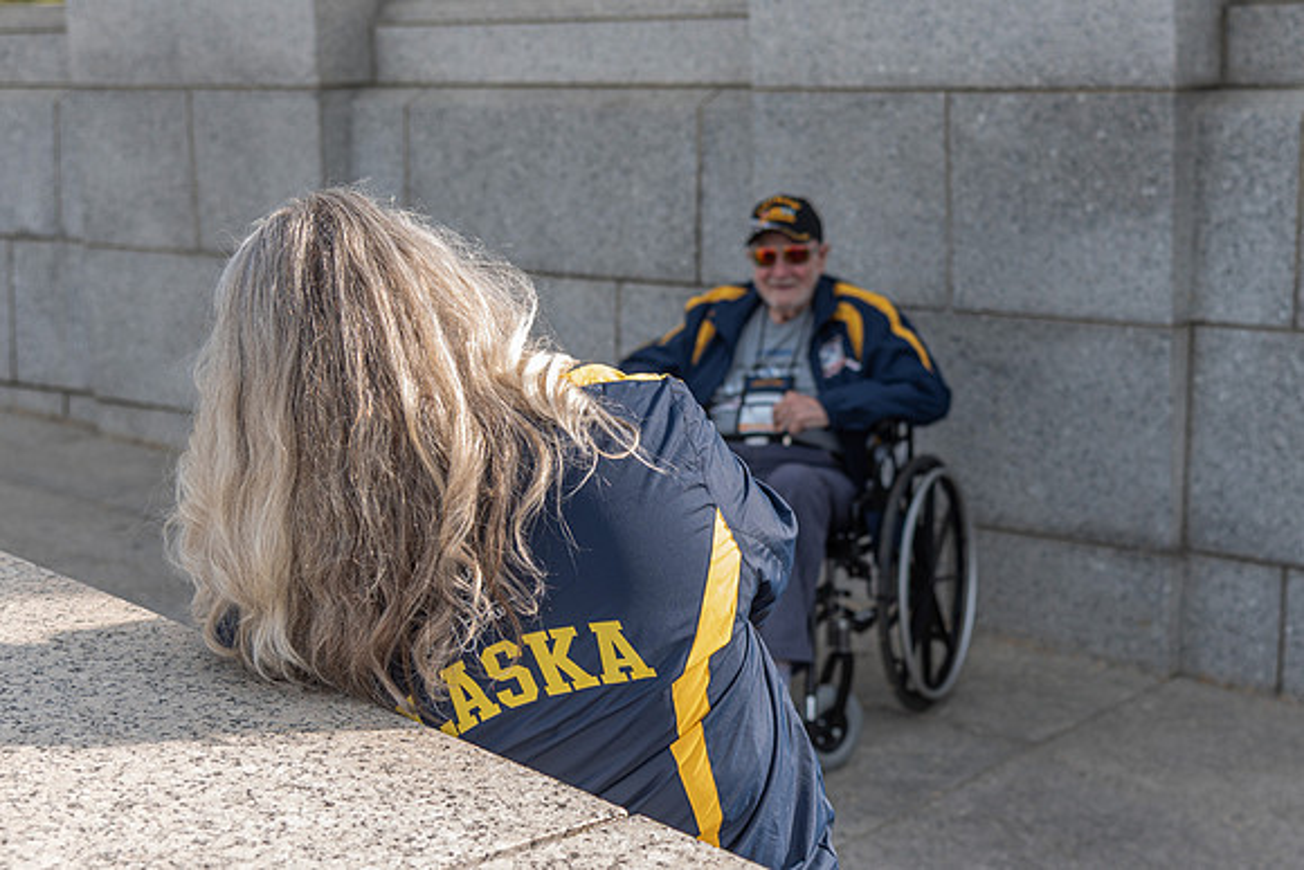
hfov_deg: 34.8
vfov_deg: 23.7
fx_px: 2074
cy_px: 377
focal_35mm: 57
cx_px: 778
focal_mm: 40
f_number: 4
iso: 100
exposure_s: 1/125
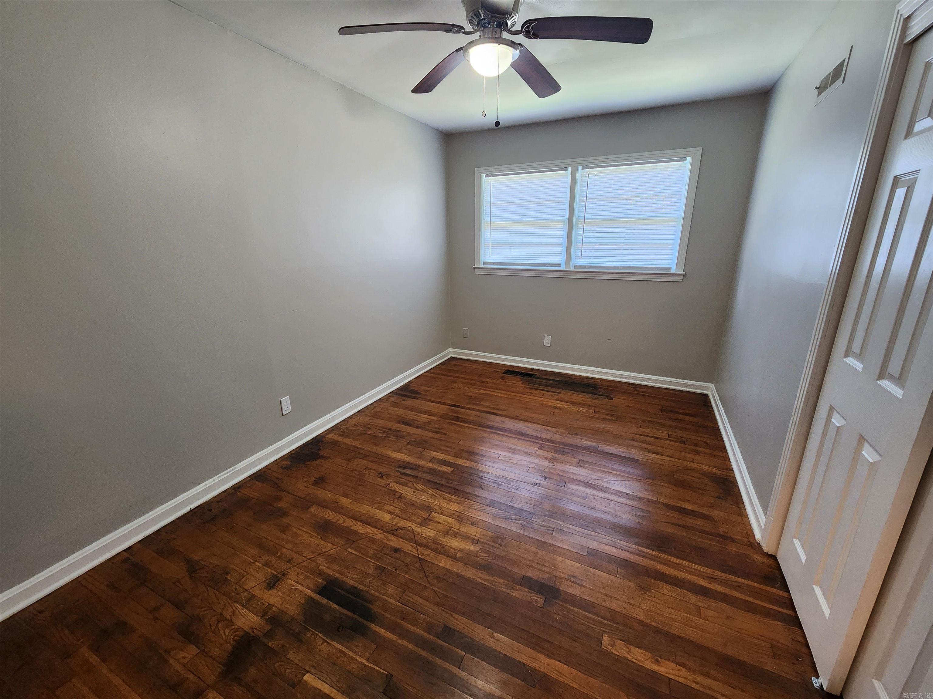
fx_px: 350
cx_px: 466
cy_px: 350
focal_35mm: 13
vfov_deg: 89.9
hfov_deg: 106.2
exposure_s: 1/60
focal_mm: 2.2
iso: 320
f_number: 2.2
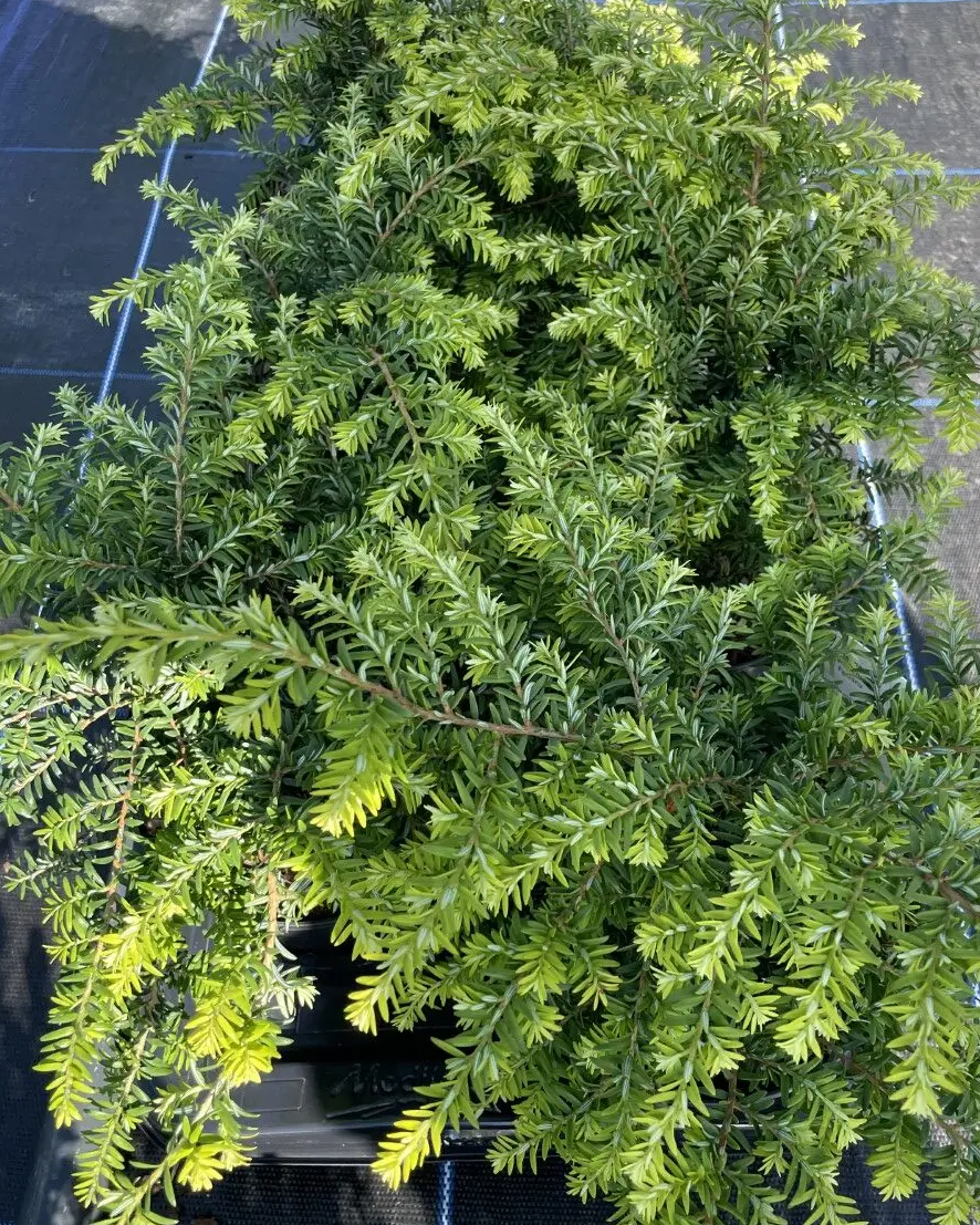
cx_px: 551
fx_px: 1196
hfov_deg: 44.5
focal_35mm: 33
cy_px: 538
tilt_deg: -51.9
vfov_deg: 54.1
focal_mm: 4.2
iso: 32
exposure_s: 1/471
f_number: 1.6
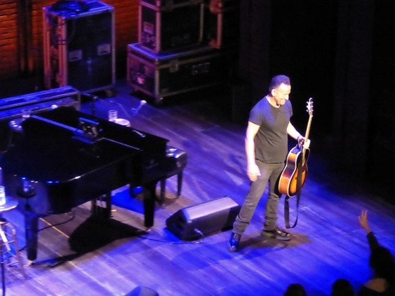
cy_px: 148
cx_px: 198
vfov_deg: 10.4
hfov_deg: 13.8
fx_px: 1631
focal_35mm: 143
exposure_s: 1/20
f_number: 5.4
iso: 3200
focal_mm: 25.6
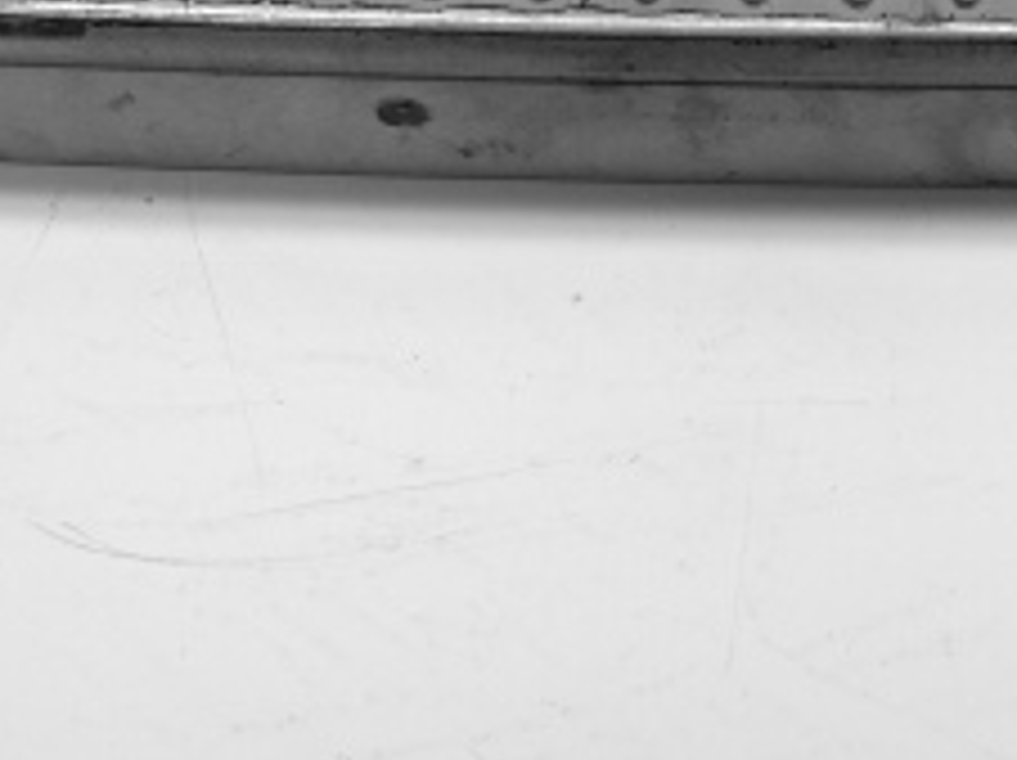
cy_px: -58
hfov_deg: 28.2
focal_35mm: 68
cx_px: 752
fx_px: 1996
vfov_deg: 20.6
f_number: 3.5
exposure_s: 1/40
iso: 80
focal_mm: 4.1
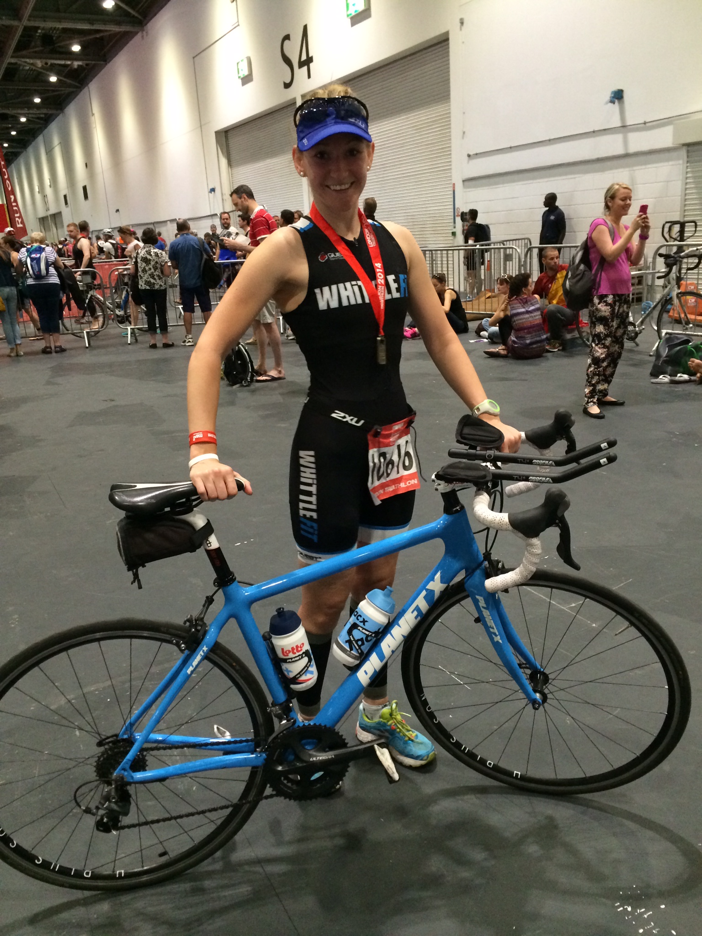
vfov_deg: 60.0
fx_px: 811
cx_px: 351
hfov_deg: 46.8
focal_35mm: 30
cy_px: 468
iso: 250
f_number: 2.2
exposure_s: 1/30
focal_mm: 4.12
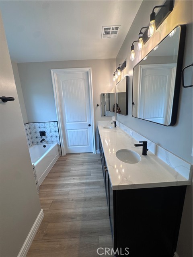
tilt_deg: -12.0
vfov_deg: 102.1
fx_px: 104
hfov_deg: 85.7
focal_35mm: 14
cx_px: 96
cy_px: 128
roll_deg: +5.9
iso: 64
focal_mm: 2.22
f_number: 2.2
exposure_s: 1/120
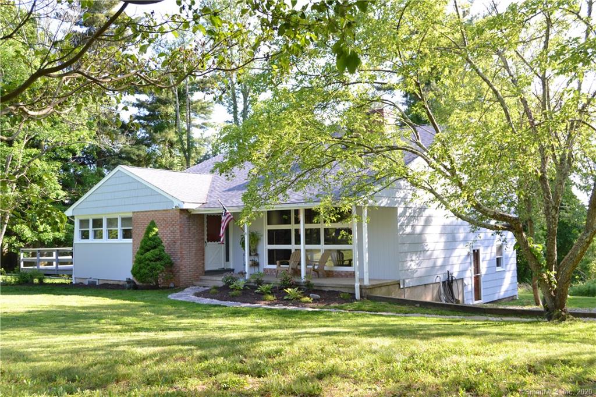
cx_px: 298
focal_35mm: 34
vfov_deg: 38.3
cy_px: 198
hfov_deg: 55.1
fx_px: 571
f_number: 6.3
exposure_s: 1/160
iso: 400
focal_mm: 23
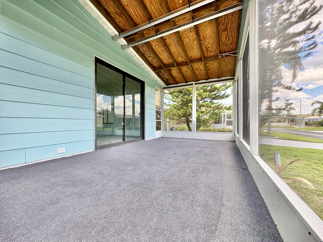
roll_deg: +0.8
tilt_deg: +1.5
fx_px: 131
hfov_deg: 102.1
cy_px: 121
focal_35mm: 14
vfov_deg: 85.7
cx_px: 162
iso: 64
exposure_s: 1/167
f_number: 2.2
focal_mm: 2.22
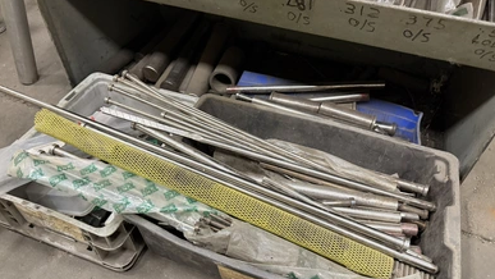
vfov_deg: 42.9
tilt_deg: -47.1
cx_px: 242
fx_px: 355
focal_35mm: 27
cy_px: 157
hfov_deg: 69.8
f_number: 1.78
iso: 640
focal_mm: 6.76
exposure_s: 1/60
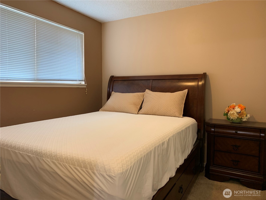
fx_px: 200
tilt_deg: -2.9
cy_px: 100
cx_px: 133
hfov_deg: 67.3
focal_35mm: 26
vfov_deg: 53.1
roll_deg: -1.2
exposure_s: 1/60
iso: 100
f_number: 1.8
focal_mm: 4.25
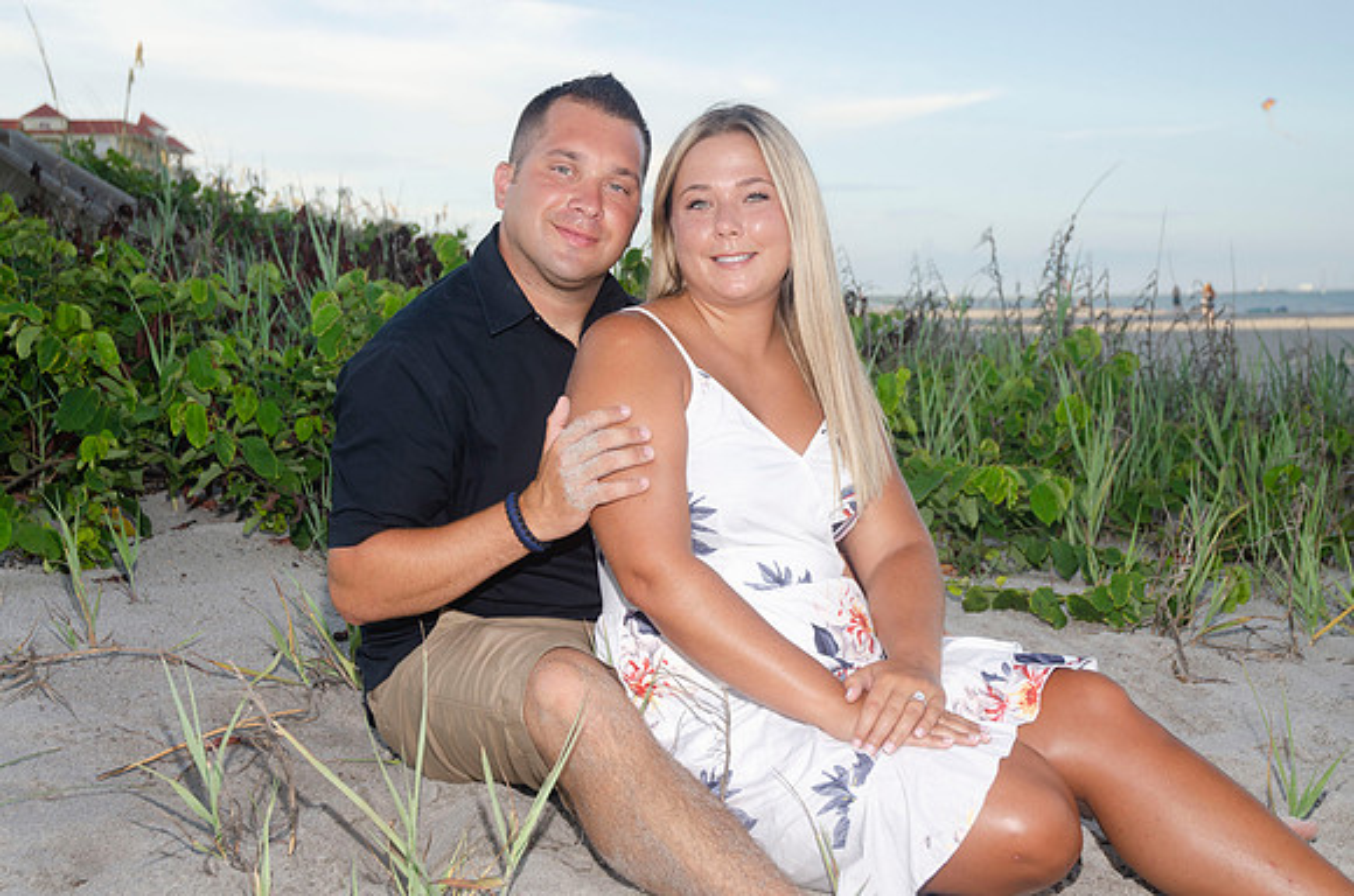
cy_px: 448
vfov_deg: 25.6
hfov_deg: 37.9
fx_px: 1970
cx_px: 677
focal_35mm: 52
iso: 100
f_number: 5.6
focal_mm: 35
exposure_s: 1/250
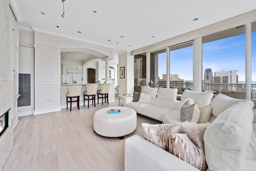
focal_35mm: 14
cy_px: 86
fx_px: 100
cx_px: 128
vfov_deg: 81.3
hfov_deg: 104.2
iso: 100
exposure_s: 1/4
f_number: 10
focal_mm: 14
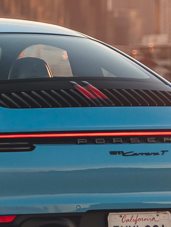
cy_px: 16
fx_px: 3781
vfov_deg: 3.5
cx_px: -78
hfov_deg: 2.6
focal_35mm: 574
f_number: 4
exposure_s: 1/125
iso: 100
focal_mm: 105
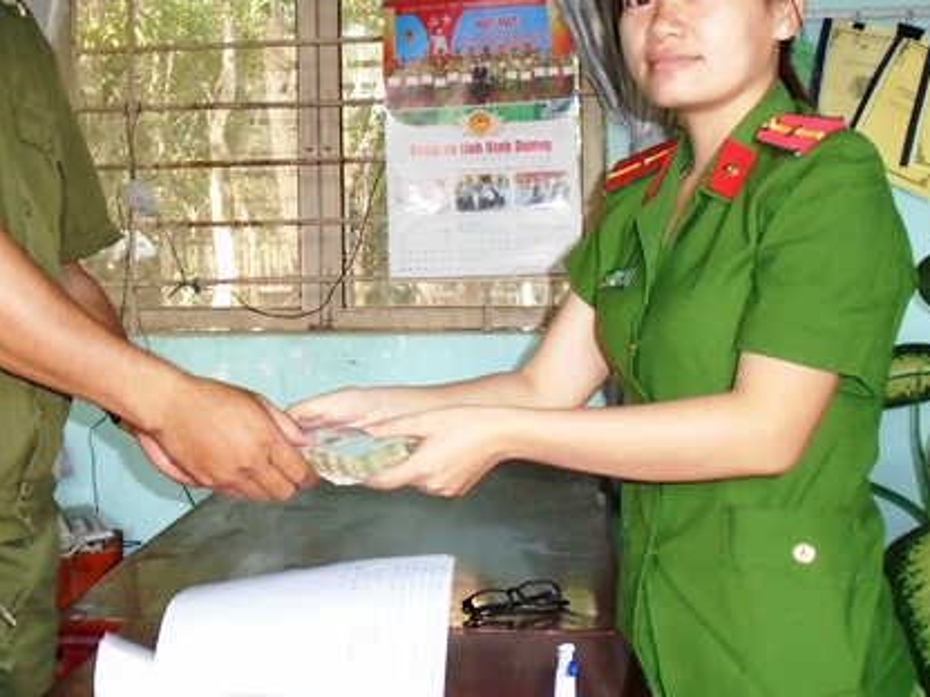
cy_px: 223
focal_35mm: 50
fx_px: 1343
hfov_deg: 37.6
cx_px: 284
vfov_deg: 28.9
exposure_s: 1/80
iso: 250
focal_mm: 4.6
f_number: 3.2
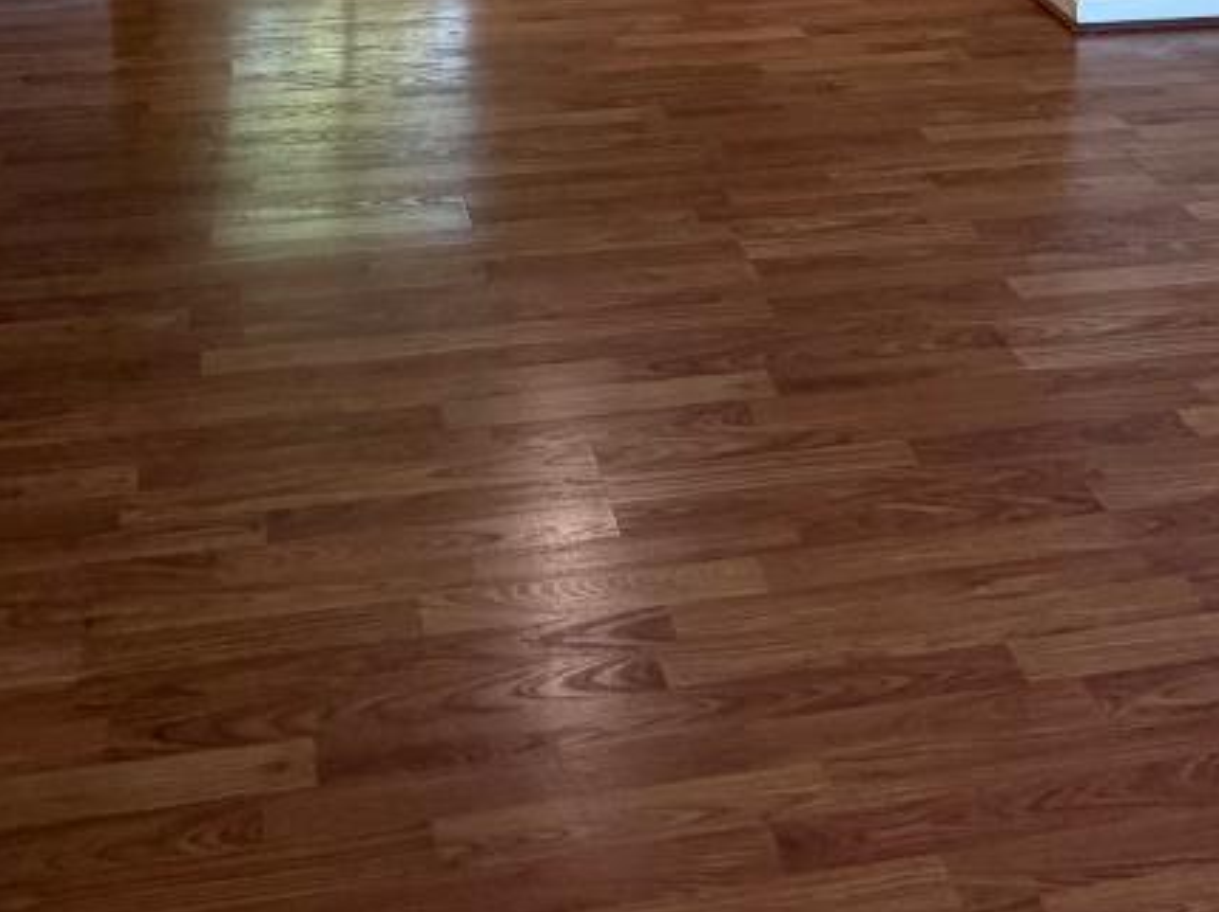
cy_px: -433
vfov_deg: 23.9
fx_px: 1724
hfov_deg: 38.9
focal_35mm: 49
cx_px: 602
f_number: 2.2
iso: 250
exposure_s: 1/121
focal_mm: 2.22
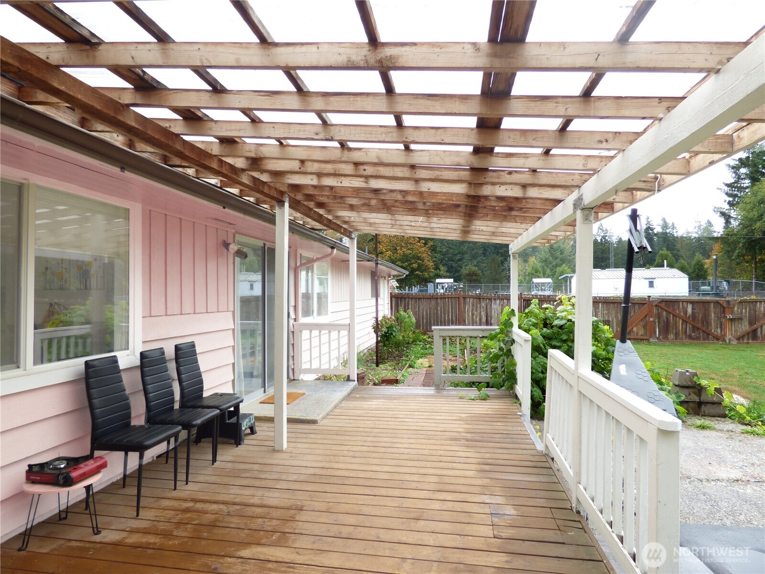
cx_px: 382
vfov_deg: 66.0
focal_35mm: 20
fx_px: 442
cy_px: 287
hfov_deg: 81.7
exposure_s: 1/80
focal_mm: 3.58
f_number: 2.8
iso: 100
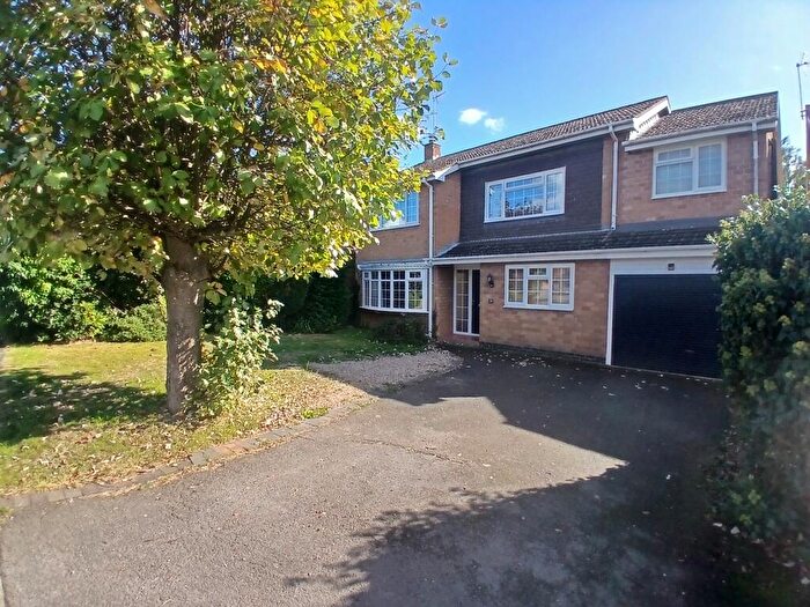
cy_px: 304
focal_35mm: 17
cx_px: 405
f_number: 2.2
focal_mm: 1.4
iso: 50
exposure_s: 1/577
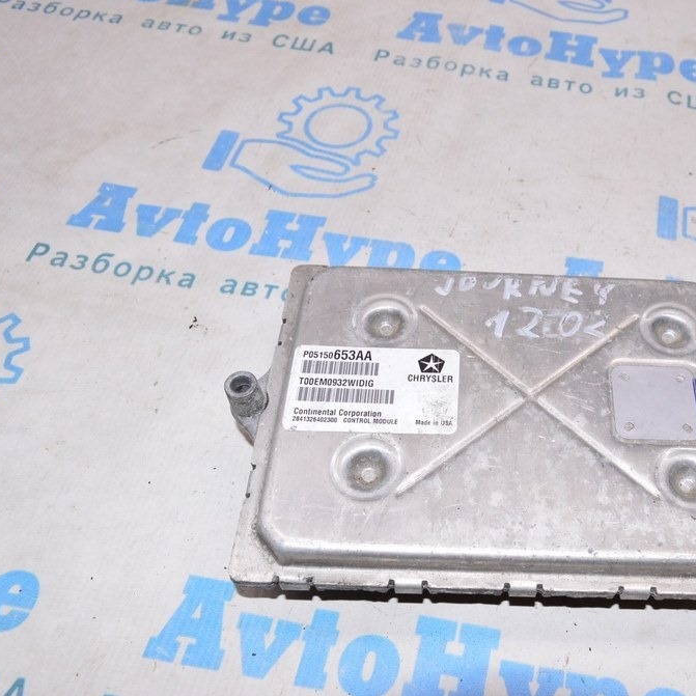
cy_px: 345
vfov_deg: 47.2
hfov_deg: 45.9
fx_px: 796
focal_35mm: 35
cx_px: 505
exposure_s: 1/160
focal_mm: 18
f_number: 8
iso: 1600
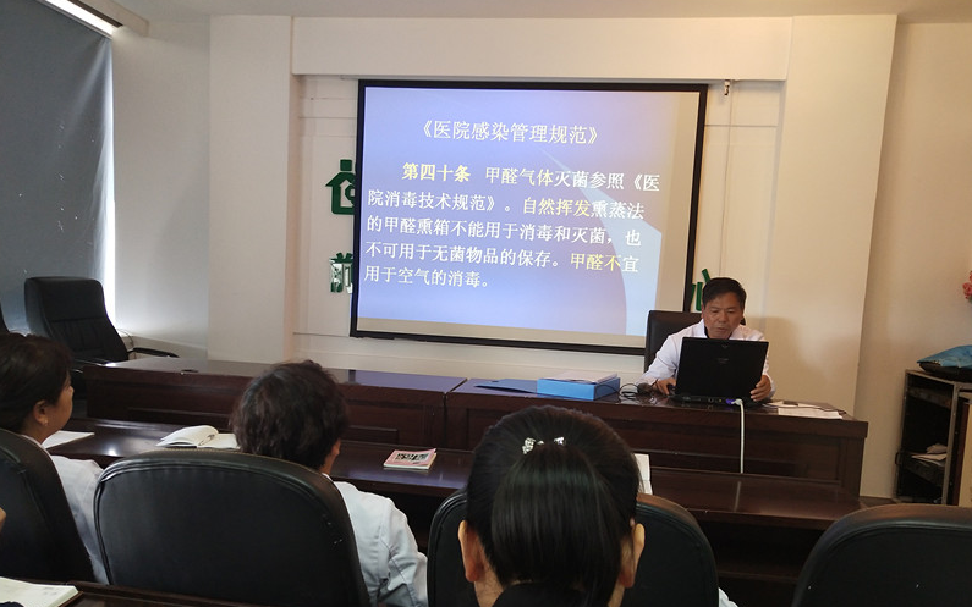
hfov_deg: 59.7
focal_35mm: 32
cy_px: 362
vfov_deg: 39.3
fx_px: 848
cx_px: 485
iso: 260
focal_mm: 3.95
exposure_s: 1/50
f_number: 1.8
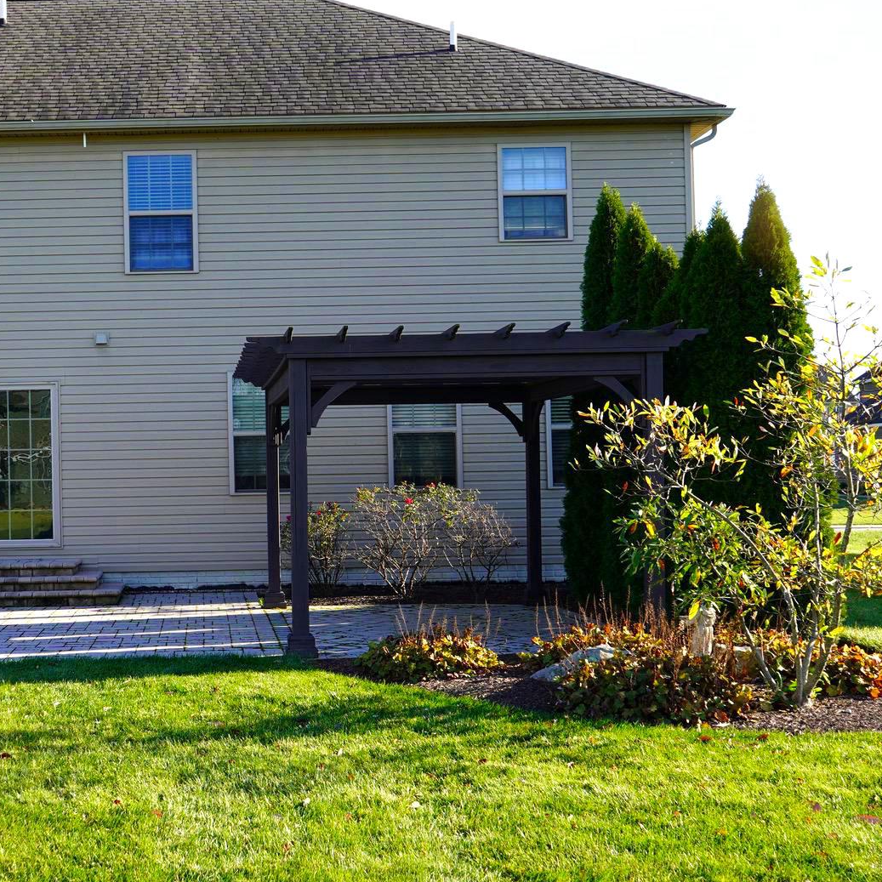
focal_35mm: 47
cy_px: 455
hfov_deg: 35.0
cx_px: 185
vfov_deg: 36.1
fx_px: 1355
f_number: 6.3
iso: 100
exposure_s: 1/100
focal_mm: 28
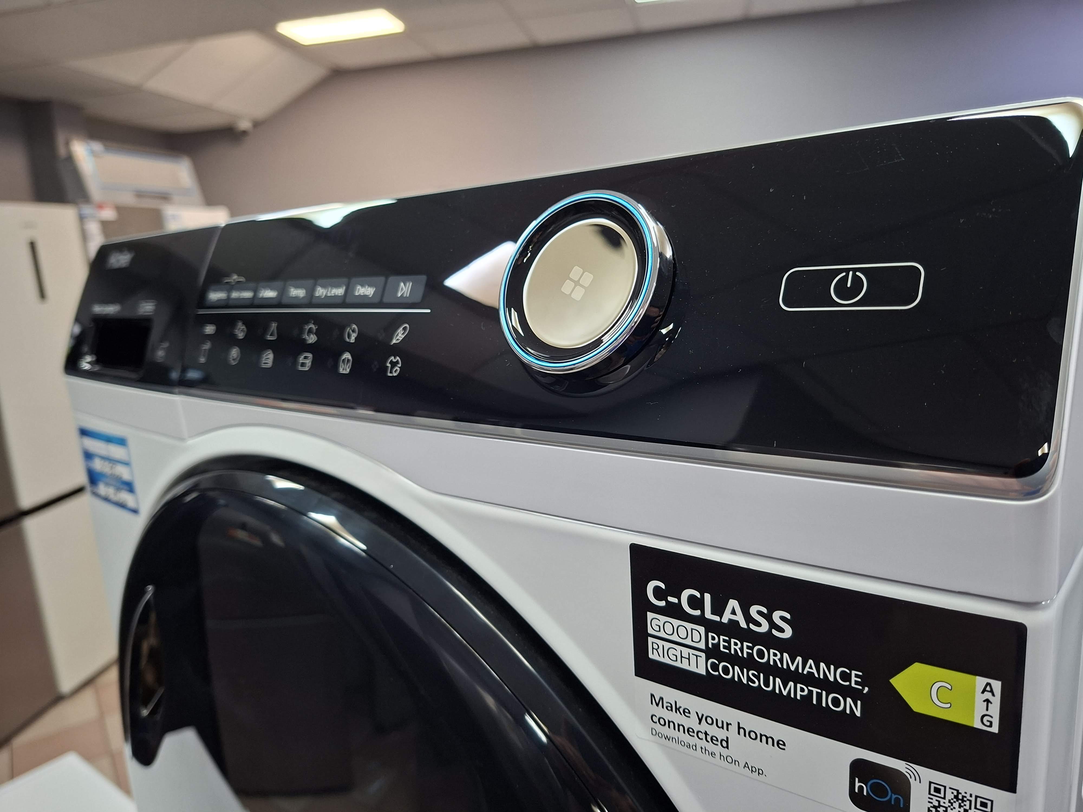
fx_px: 720
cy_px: 406
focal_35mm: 23
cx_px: 542
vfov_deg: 58.9
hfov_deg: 73.9
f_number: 1.8
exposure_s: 1/50
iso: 200
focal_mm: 5.54
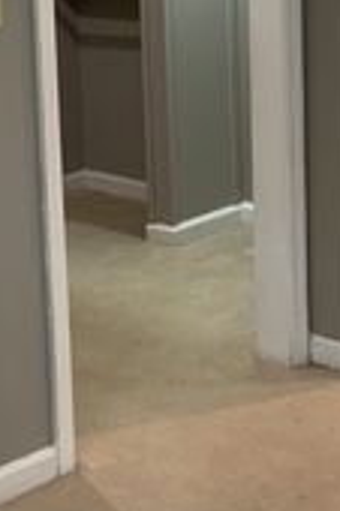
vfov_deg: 19.2
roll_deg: +1.8
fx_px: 1505
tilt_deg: -11.1
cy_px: 131
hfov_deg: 12.9
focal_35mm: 106
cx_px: 99
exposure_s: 1/60
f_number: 1.8
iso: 250
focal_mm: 4.25
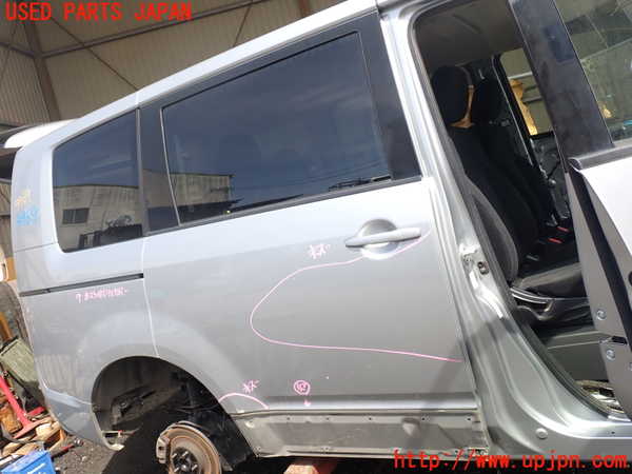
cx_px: 316
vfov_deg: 46.8
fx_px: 548
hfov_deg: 60.0
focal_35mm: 30
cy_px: 237
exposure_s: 1/400
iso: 100
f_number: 3.2
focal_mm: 5.4
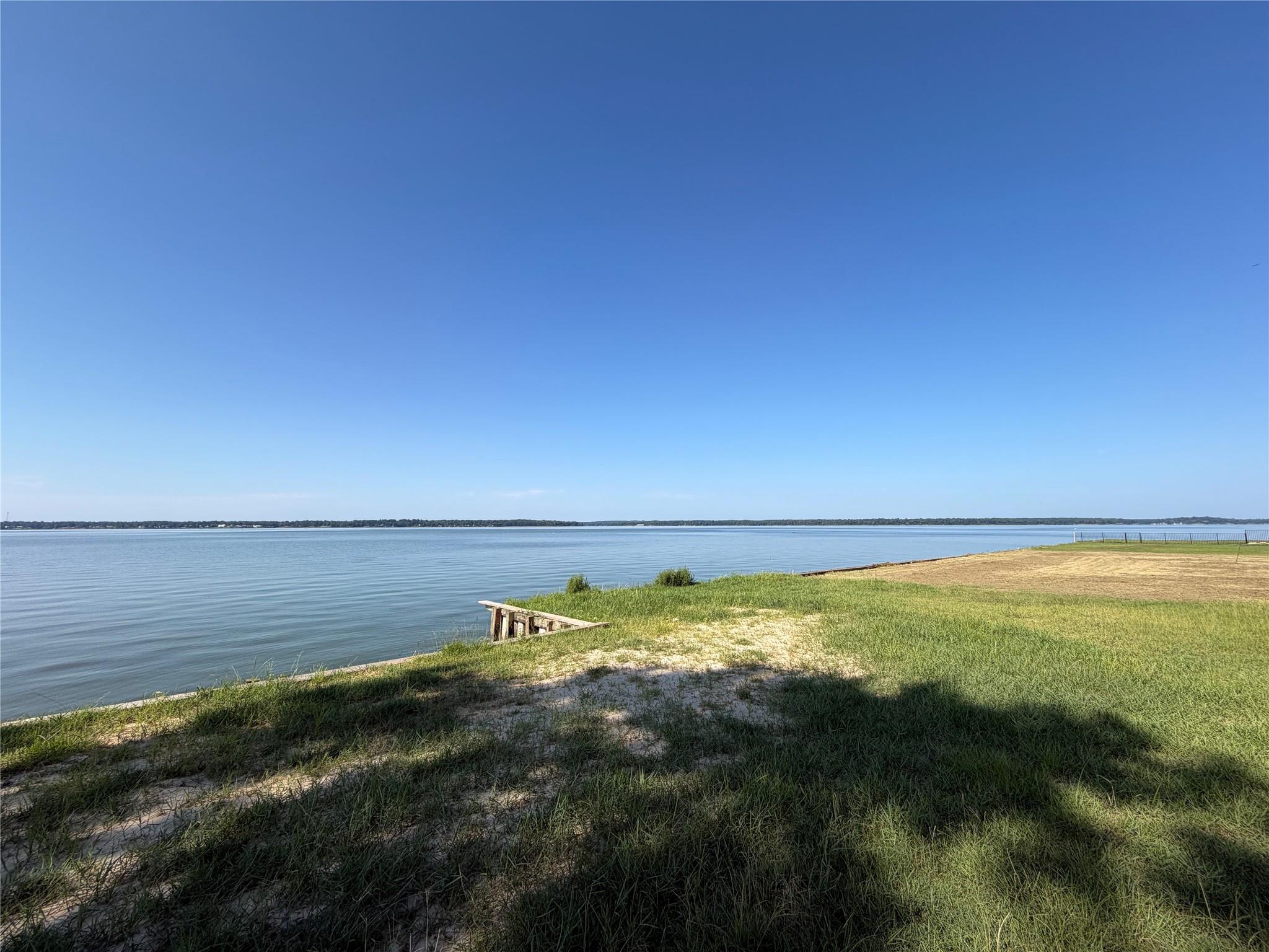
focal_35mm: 14
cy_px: 476
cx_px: 634
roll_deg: +0.5
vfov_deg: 85.7
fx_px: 513
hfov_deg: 102.1
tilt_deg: +6.1
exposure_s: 1/914
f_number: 2.2
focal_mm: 2.22
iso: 20
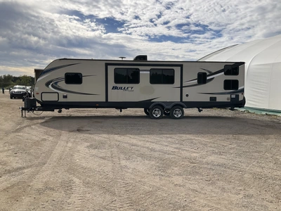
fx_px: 235
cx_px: 140
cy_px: 106
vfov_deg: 48.2
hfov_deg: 61.7
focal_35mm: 29
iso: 25
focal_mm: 3
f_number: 1.8
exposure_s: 1/2959
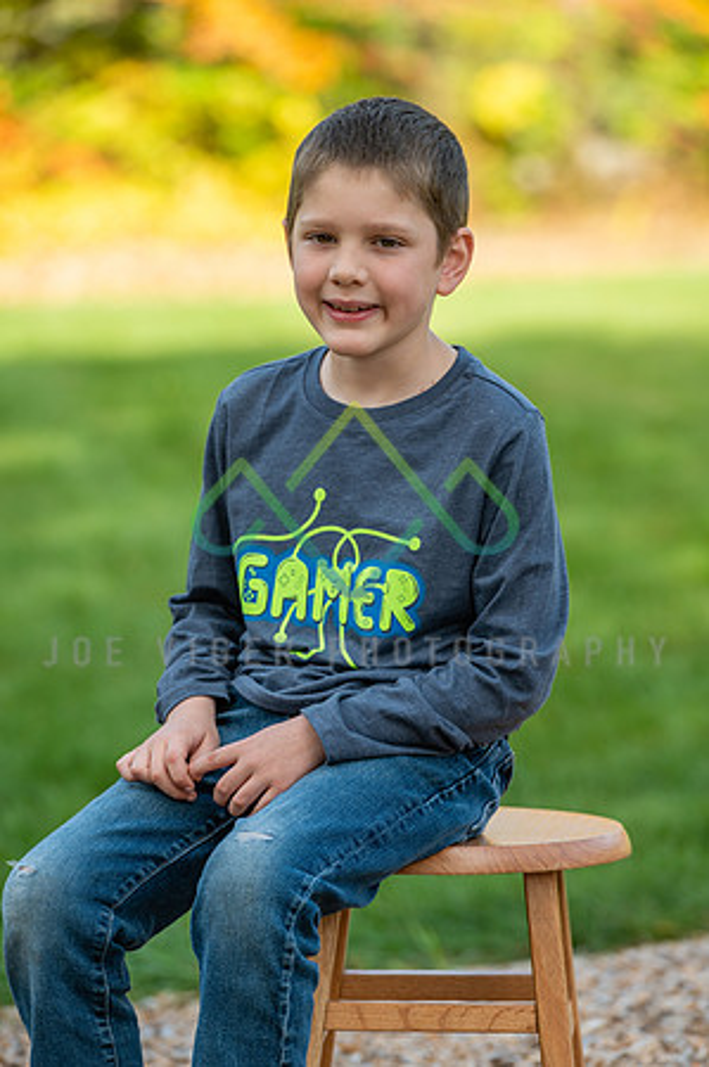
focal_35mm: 200
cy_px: 534
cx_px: 354
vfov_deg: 10.3
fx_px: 5922
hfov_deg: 6.9
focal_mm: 200
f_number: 5
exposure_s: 1/200
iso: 100
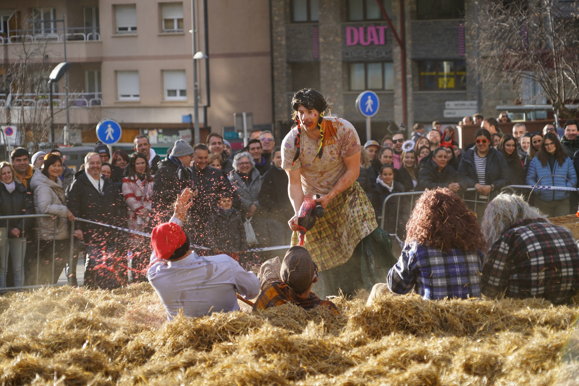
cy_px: 193
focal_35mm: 150
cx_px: 290
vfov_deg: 9.1
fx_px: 2412
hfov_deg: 13.7
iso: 160
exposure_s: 1/160
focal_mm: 150
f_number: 6.3
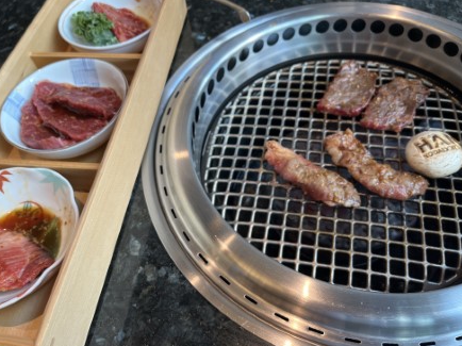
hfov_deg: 65.3
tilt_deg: -57.2
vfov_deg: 51.3
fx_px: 360
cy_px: 176
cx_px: 227
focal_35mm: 27
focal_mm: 5.1
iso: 100
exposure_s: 1/121
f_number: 1.6
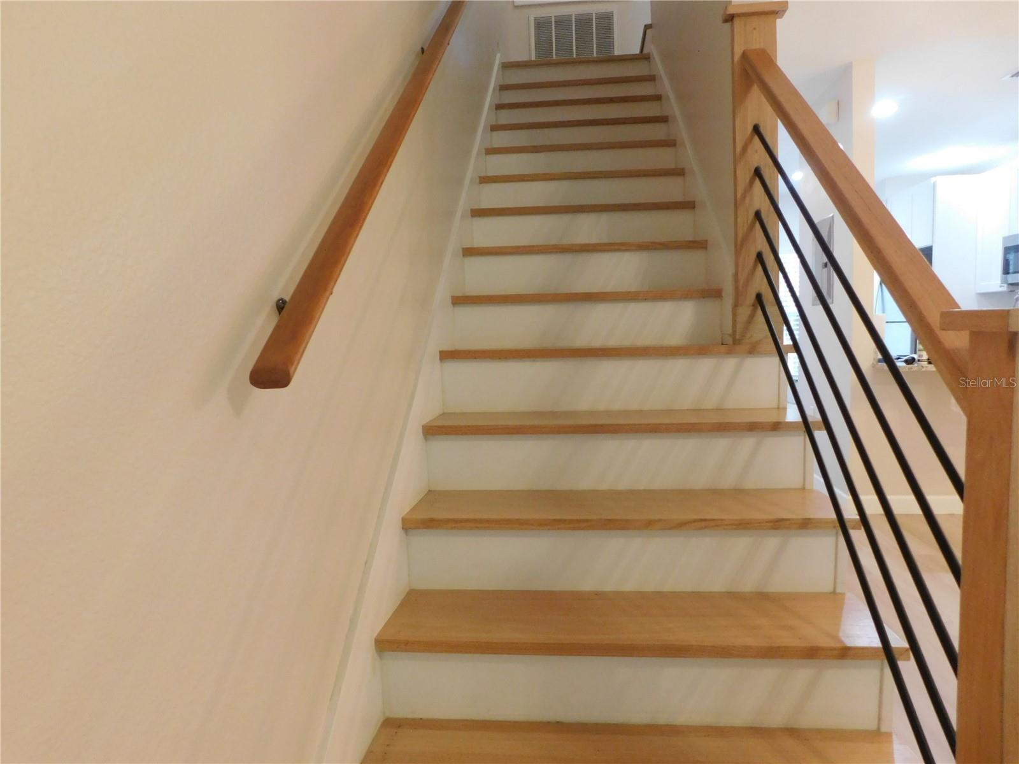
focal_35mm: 23
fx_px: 677
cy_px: 382
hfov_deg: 73.9
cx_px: 510
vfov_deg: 58.9
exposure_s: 1/25
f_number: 3
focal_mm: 4
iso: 400
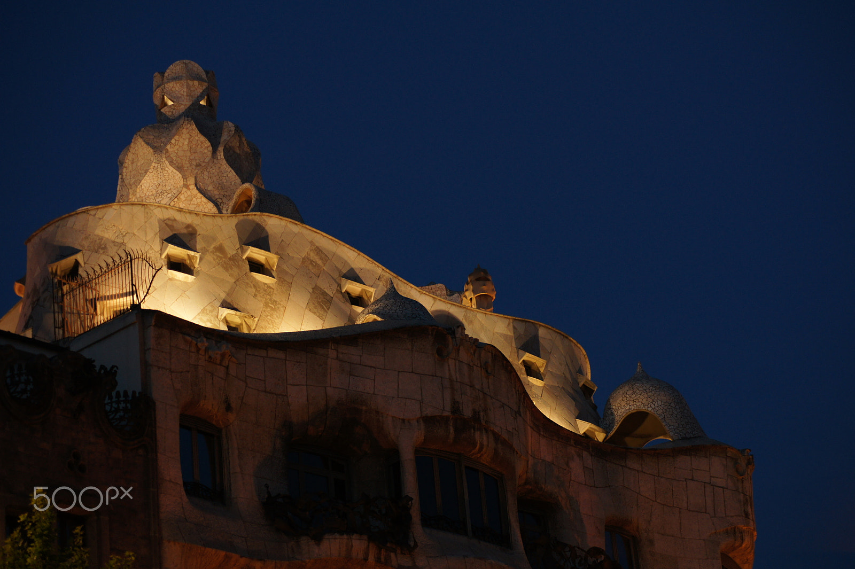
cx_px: 428
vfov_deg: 13.0
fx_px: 2492
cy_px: 284
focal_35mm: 105
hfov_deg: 19.5
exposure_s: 1/15
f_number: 4.5
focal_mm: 70
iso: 400
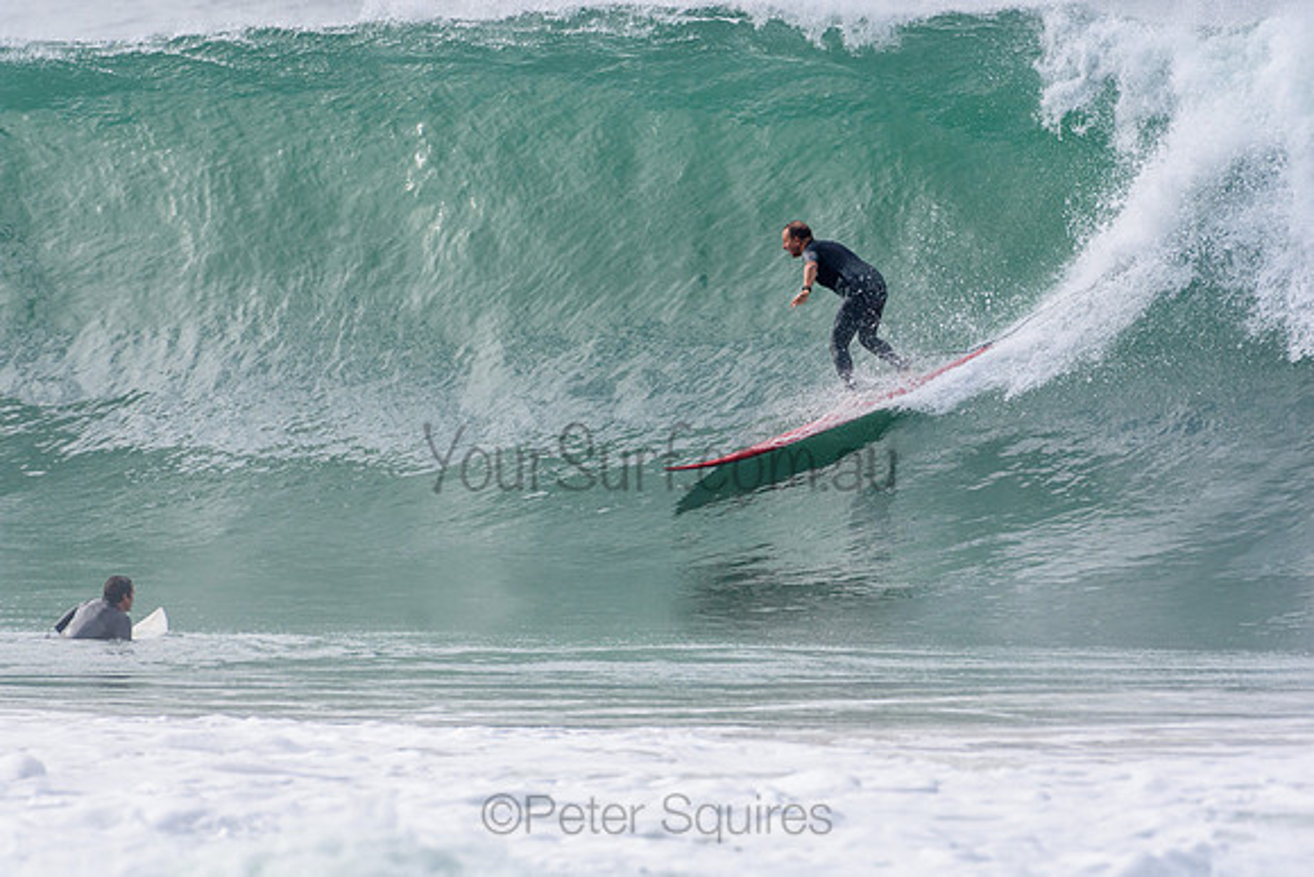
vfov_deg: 1.8
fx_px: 27380
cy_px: 438
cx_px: 657
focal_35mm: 750
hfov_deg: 2.7
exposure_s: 1/2000
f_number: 5.6
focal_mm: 500
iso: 360
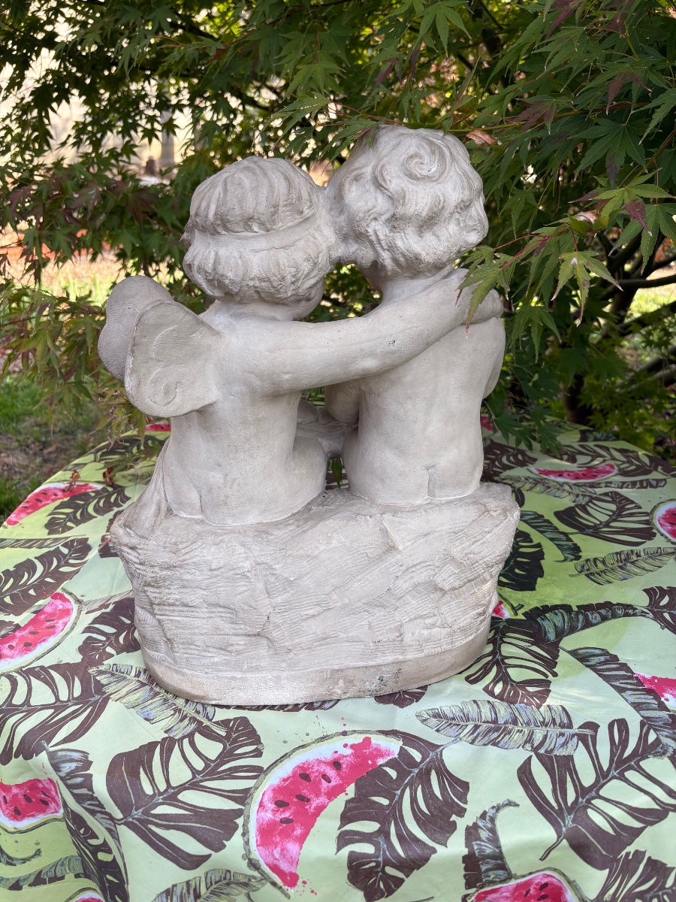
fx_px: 677
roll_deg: -1.1
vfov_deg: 67.3
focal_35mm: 26
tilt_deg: -24.4
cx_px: 338
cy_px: 451
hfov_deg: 53.1
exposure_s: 1/270
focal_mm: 5.96
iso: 40
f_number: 1.6
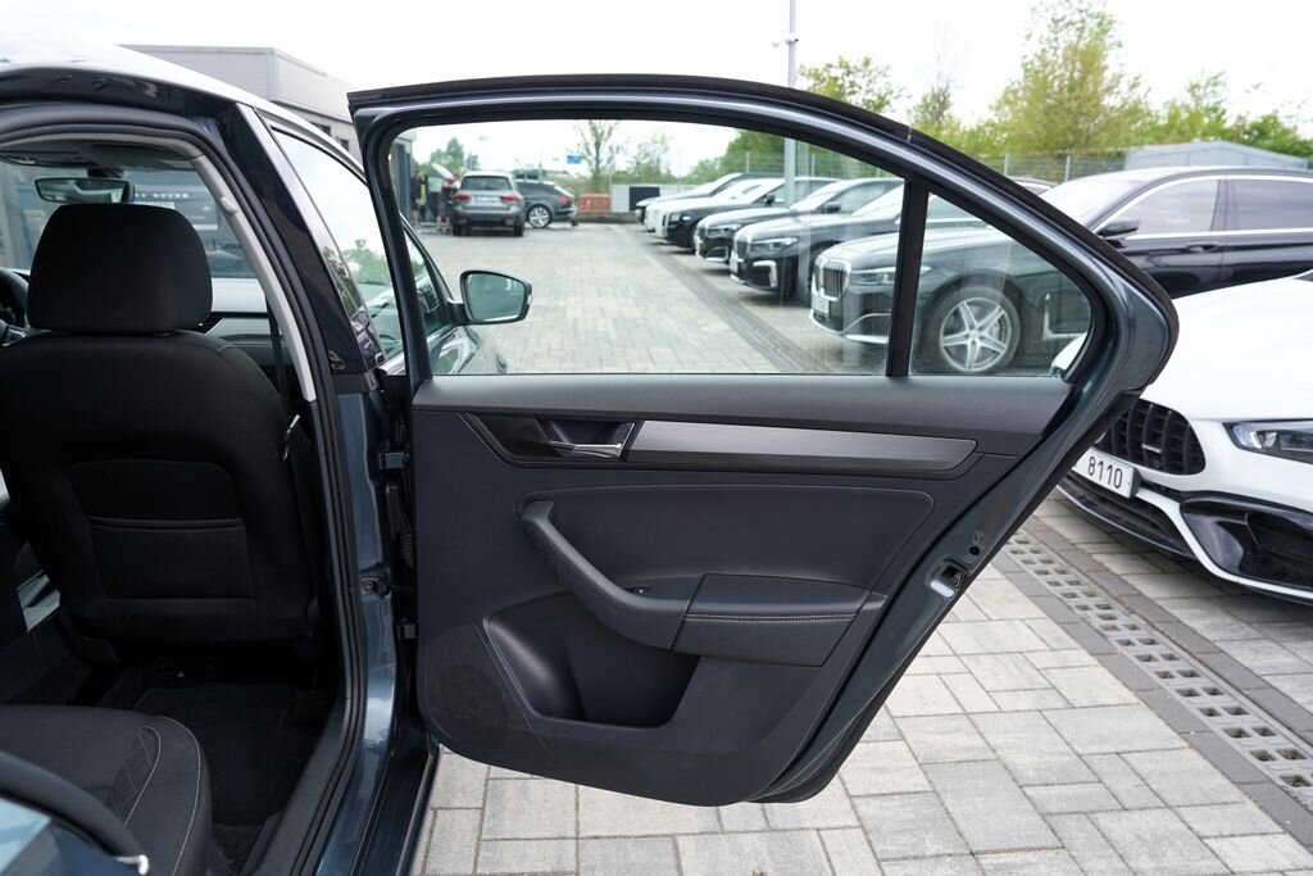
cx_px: 656
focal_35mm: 24
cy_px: 438
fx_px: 875
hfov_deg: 73.7
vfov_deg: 53.1
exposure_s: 1/100
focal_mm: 24
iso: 100
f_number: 5
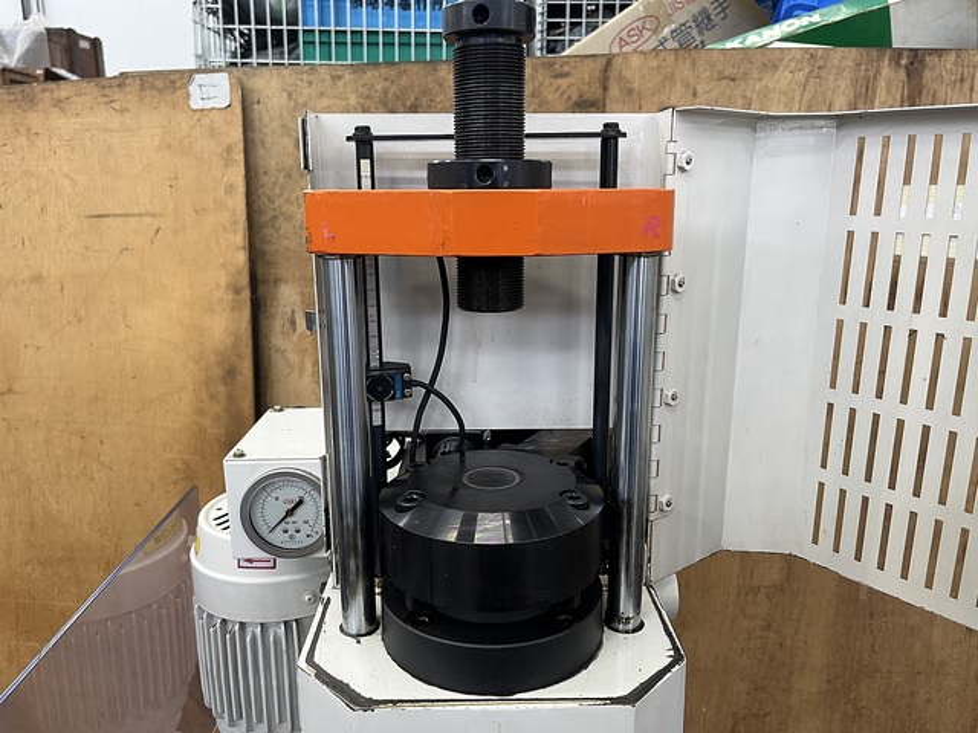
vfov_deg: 53.1
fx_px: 735
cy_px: 366
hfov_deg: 67.3
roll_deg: +0.6
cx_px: 489
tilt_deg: -13.7
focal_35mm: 26
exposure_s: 1/50
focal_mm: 5.1
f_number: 1.6
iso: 80
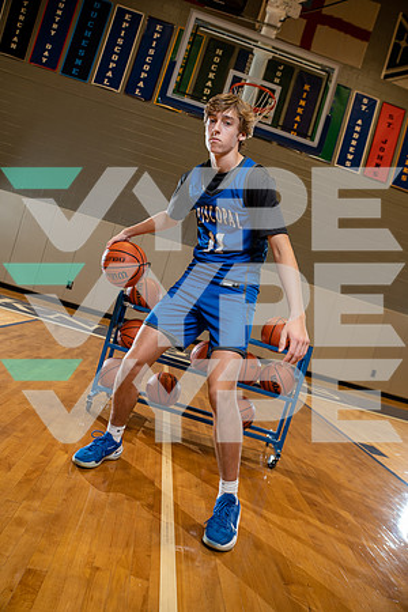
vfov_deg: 61.9
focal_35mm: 30
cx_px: 204
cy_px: 306
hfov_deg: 43.6
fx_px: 510
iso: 400
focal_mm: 30
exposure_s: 1/125
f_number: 4
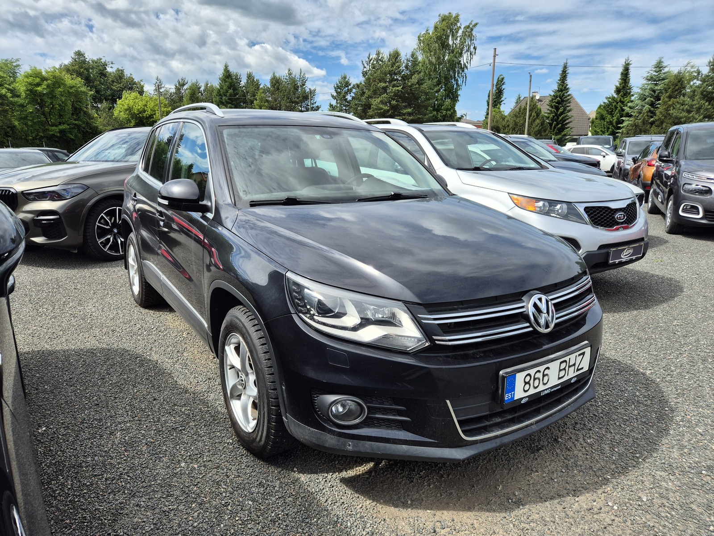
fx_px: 474
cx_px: 357
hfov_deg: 73.9
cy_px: 268
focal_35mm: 23
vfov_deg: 58.9
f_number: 1.8
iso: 25
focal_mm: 5.4
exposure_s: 1/1460
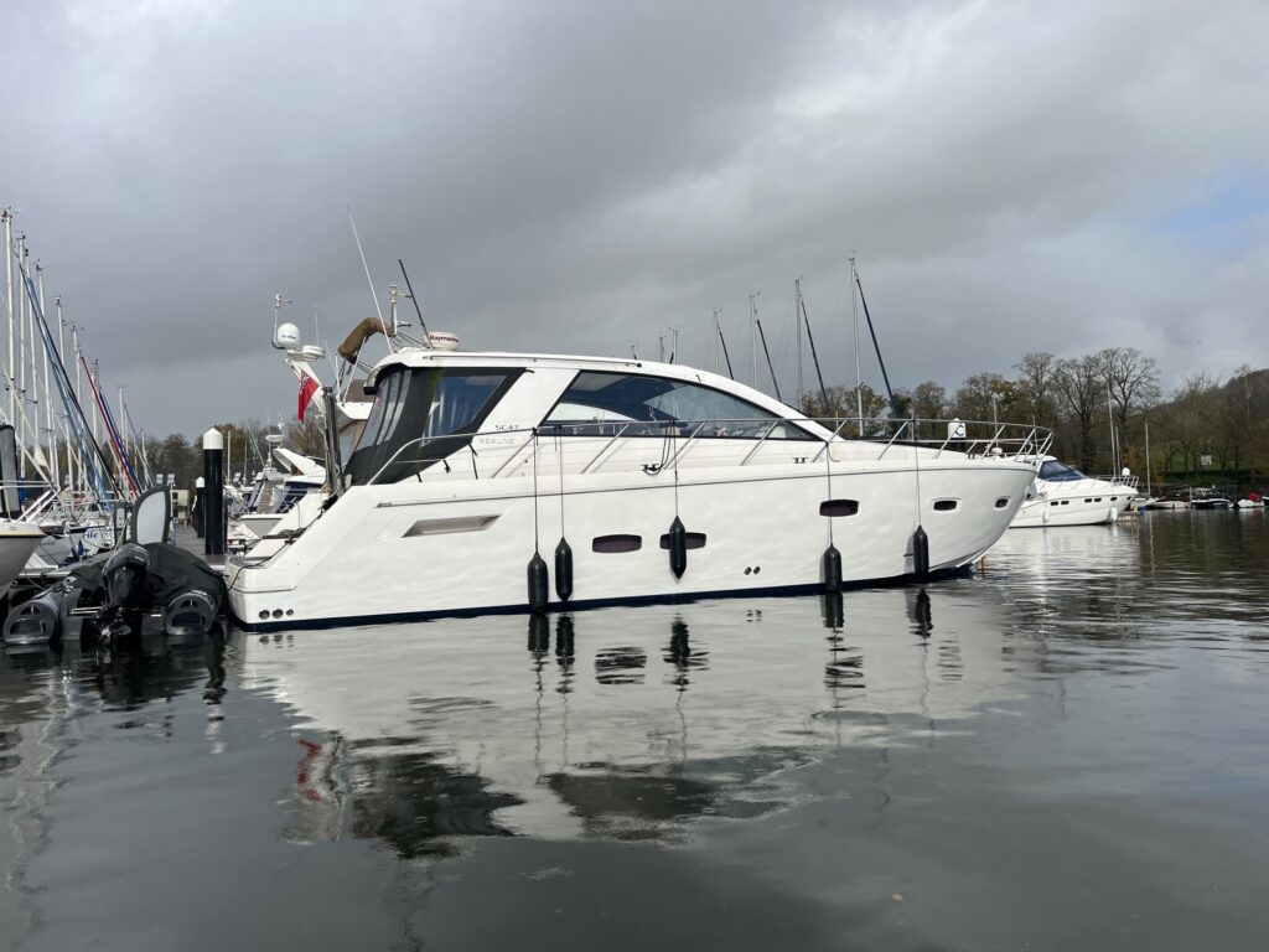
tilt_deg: +0.9
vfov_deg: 53.1
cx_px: 634
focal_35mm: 26
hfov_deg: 67.3
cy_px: 476
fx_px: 953
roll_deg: +1.0
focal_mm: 5.1
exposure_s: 1/3413
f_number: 1.6
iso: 50
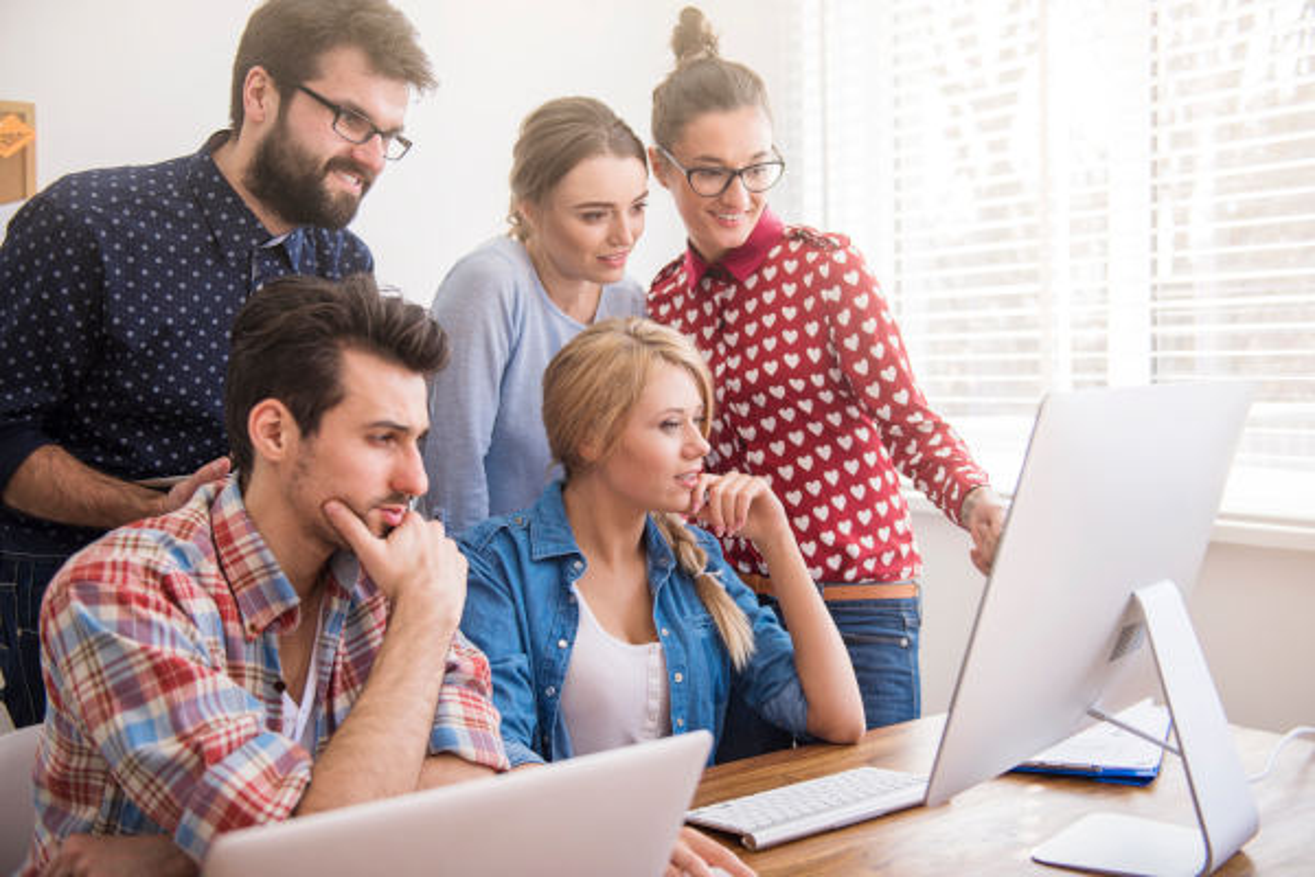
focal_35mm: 38
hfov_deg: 50.7
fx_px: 1388
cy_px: 438
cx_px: 658
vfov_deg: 35.1
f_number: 2.8
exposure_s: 1/100
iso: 100
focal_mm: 38
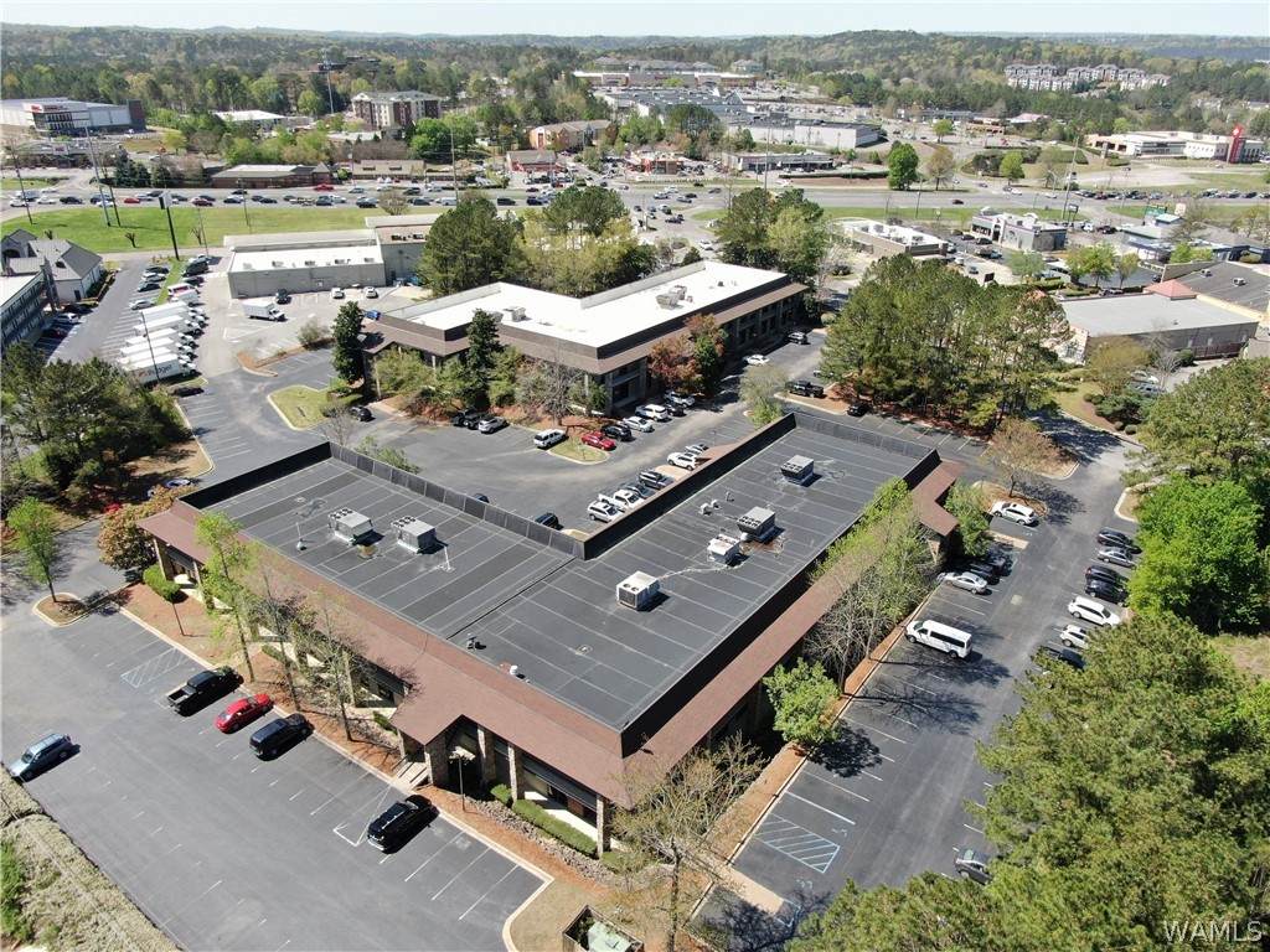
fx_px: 881
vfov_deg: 56.8
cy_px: 476
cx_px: 635
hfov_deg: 71.6
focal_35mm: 24
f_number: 2.8
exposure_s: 1/40
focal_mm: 4.39
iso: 100
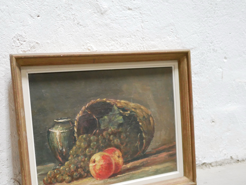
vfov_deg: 25.9
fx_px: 398
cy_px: 127
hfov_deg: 34.1
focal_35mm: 56
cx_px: 85
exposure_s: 1/60
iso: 1600
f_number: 1.7
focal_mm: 20
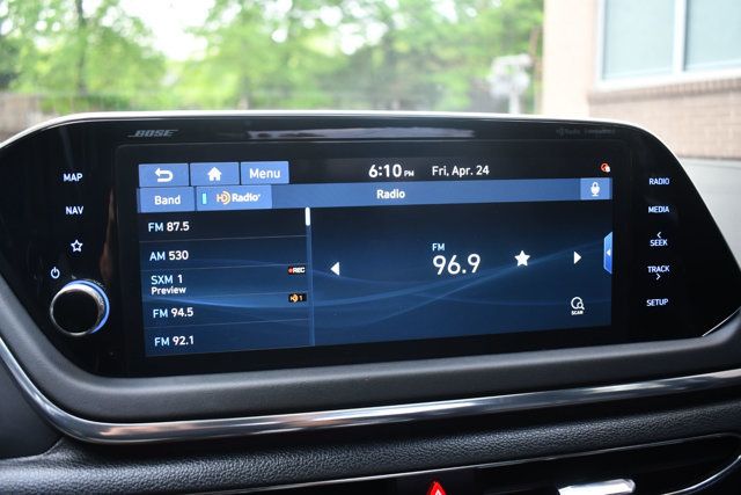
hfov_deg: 57.2
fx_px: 679
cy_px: 248
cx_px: 370
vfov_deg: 40.0
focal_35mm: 33
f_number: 3.8
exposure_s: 1/125
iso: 900
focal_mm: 22
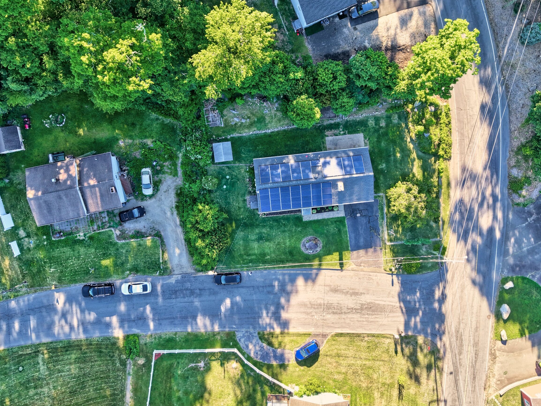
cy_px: 144
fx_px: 500
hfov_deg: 56.7
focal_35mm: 32
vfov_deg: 43.7
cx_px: 300
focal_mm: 8.7
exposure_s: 1/500
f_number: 1.8
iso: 200
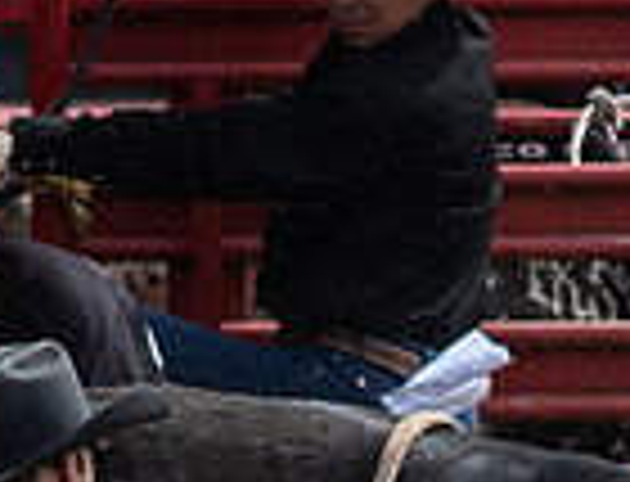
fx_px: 48873
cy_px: 1006
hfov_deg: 0.7
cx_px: 742
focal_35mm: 2667
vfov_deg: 0.6
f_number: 4
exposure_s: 1/6400
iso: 800
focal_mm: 300
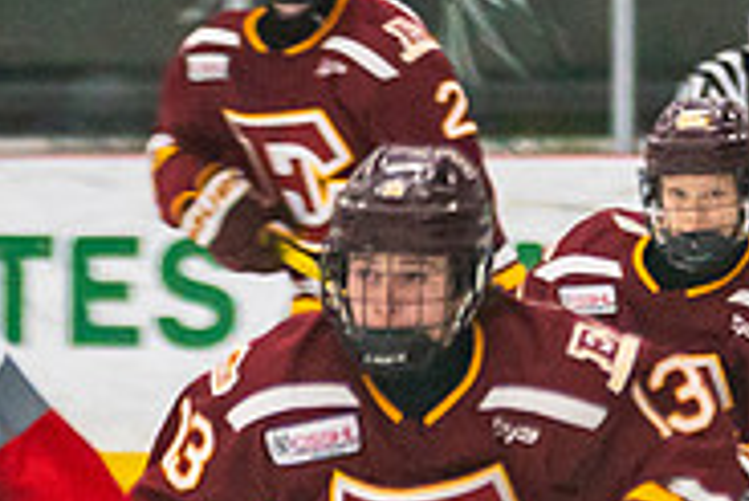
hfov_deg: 2.1
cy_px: 644
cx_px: 560
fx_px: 20384
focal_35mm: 979
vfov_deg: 1.4
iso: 2000
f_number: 2.8
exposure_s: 1/640
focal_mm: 140
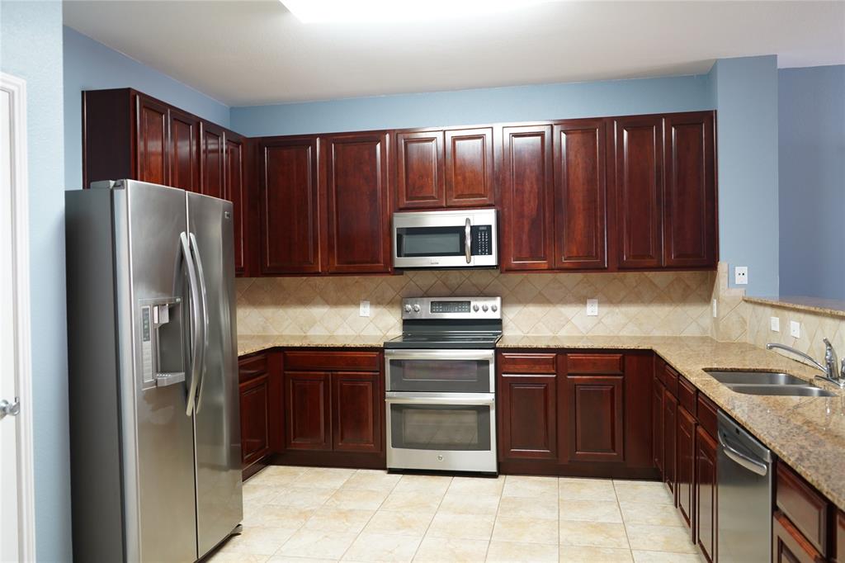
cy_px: 282
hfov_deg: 65.5
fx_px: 657
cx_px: 422
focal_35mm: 28
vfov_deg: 46.4
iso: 1250
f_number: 3.5
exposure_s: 1/30
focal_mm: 28
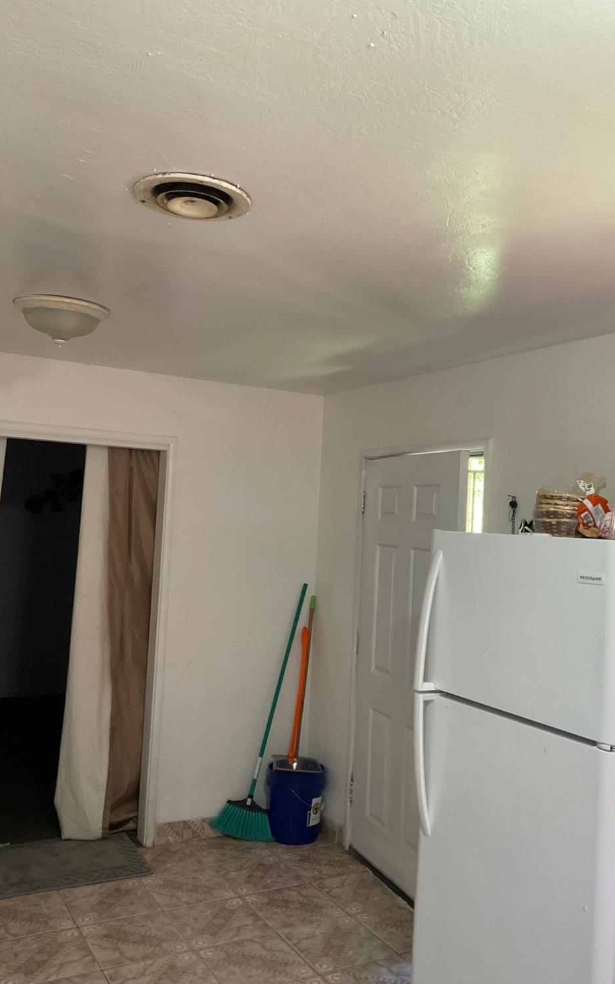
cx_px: 327
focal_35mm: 31
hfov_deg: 40.6
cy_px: 492
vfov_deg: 61.2
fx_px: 831
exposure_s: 1/60
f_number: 1.8
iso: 160
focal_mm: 3
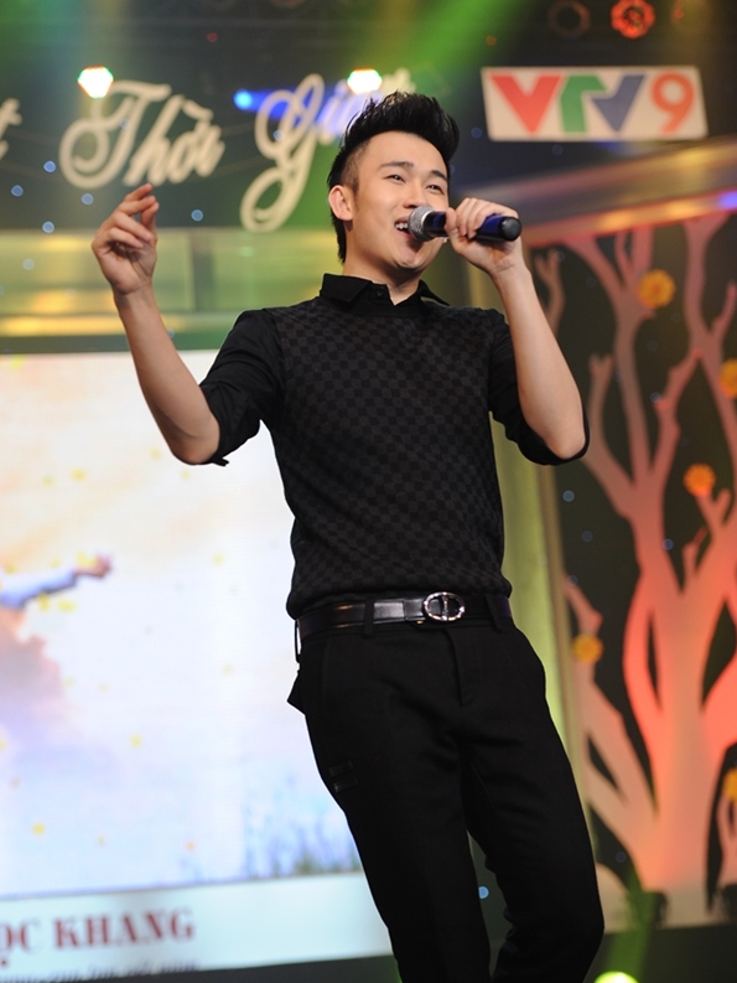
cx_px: 370
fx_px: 2327
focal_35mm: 82
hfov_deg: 18.0
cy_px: 538
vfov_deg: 23.8
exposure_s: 1/200
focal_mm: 75
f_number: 3.2
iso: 800
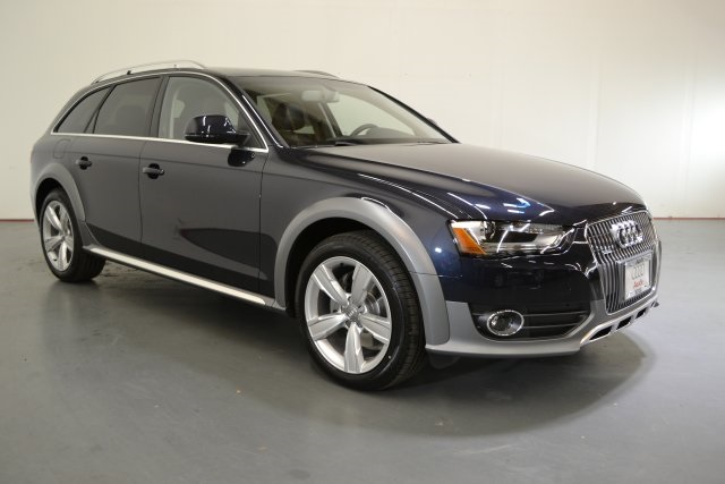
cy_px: 242
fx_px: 665
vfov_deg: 40.0
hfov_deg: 57.2
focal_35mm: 33
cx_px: 362
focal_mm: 22
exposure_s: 1/15
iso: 450
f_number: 3.8
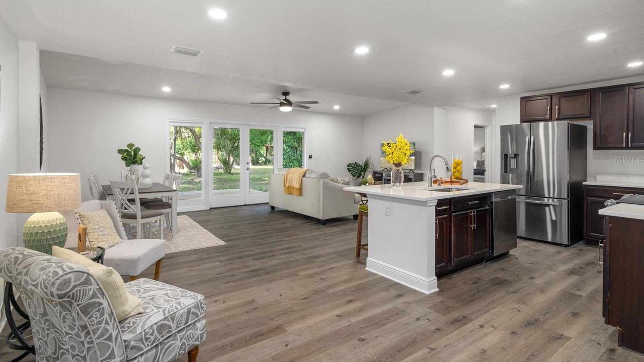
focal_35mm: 18
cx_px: 321
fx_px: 307
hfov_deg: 92.7
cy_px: 161
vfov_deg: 60.8
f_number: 8
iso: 320
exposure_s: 1/2.5
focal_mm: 17
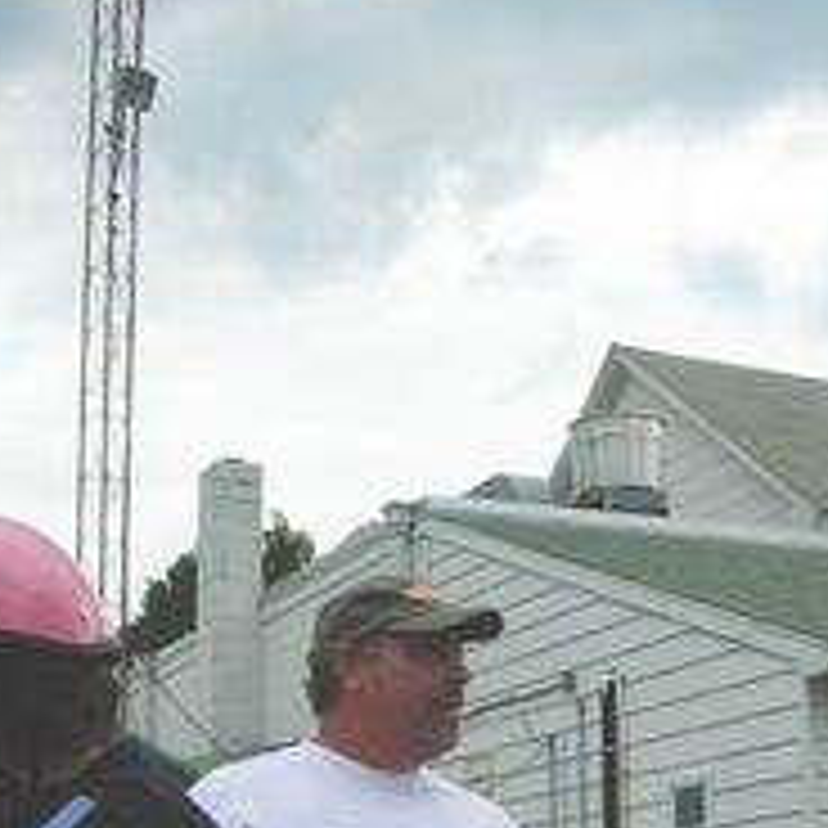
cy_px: 612
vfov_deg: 23.5
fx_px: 1976
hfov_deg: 23.6
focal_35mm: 73
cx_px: 540
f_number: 3.2
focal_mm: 6.3
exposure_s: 1/436
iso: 50
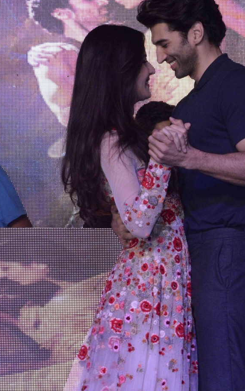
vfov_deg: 8.0
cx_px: 167
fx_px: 2807
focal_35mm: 263
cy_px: 276
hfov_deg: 5.0
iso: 1600
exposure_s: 1/160
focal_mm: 105
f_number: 11
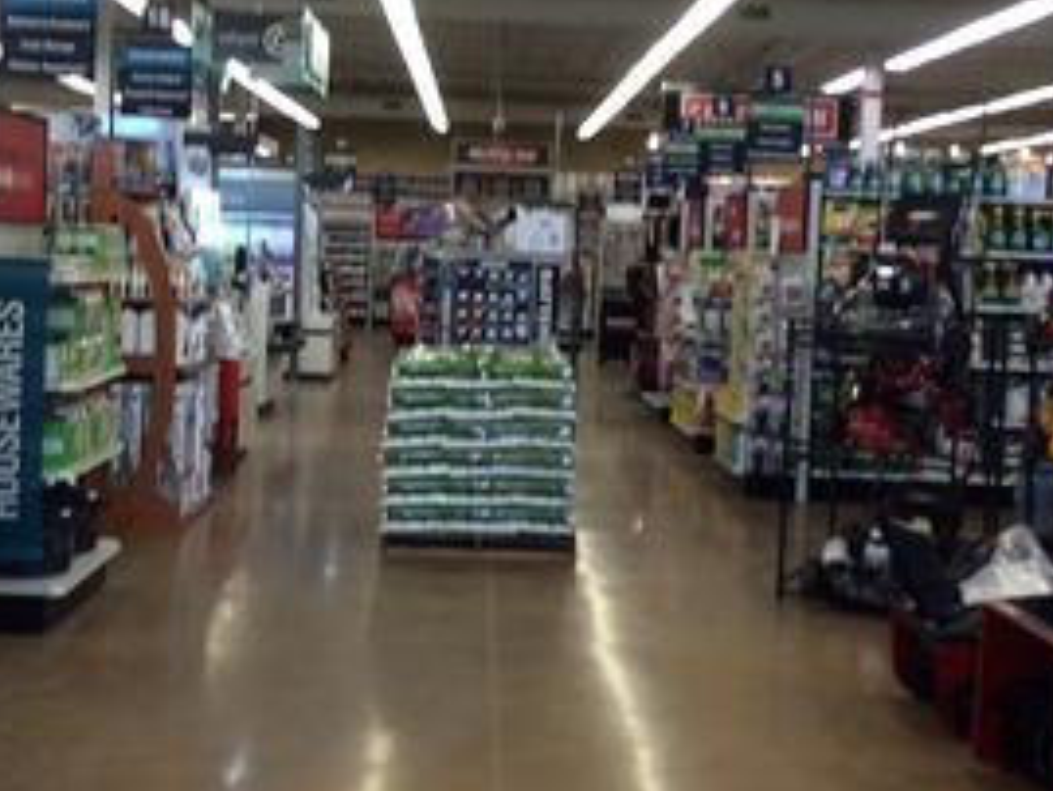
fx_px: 1583
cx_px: 519
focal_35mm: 52
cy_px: 294
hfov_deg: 36.8
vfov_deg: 27.9
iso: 32
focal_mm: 4.12
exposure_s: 1/40
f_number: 2.2
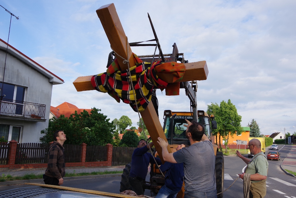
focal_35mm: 31
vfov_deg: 42.3
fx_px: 255
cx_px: 148
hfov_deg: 60.3
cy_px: 99
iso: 200
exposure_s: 1/250
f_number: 8
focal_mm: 21
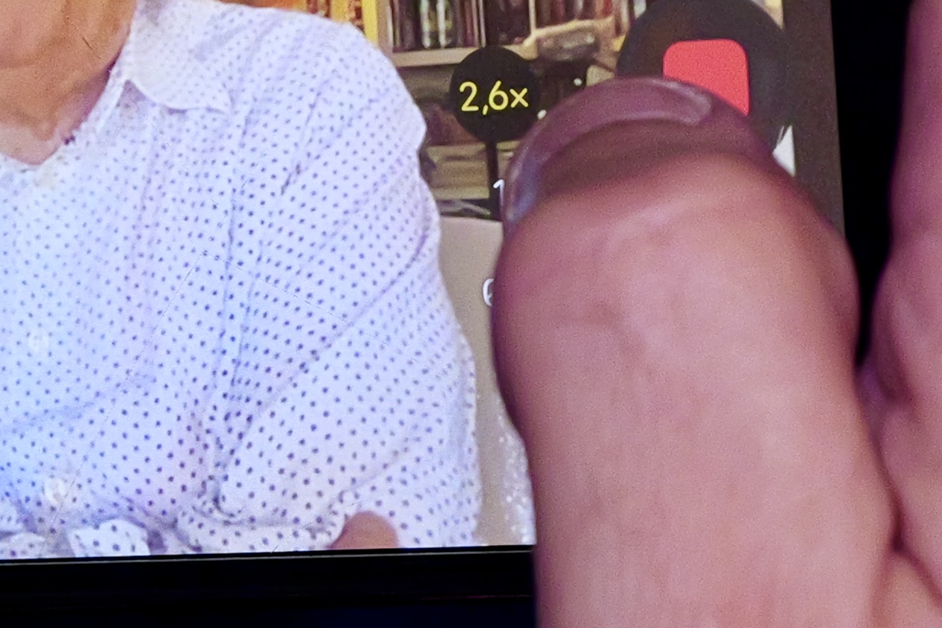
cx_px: 318
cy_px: 316
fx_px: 8688
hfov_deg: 6.2
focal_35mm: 332
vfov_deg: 4.1
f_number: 7.1
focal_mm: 70
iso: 6400
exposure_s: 1/125
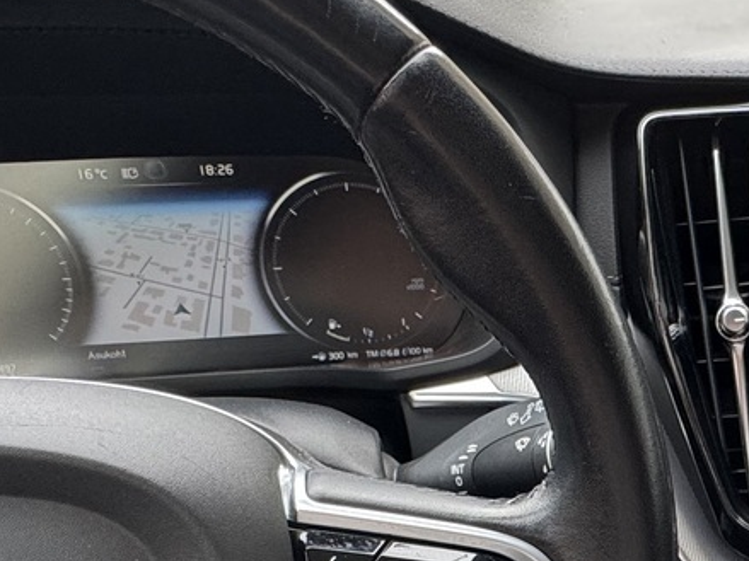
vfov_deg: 26.9
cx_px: 730
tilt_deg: -32.3
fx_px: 1103
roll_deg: -2.1
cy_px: 566
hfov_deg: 34.5
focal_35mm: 51
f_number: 2.2
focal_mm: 2.22
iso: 200
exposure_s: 1/99
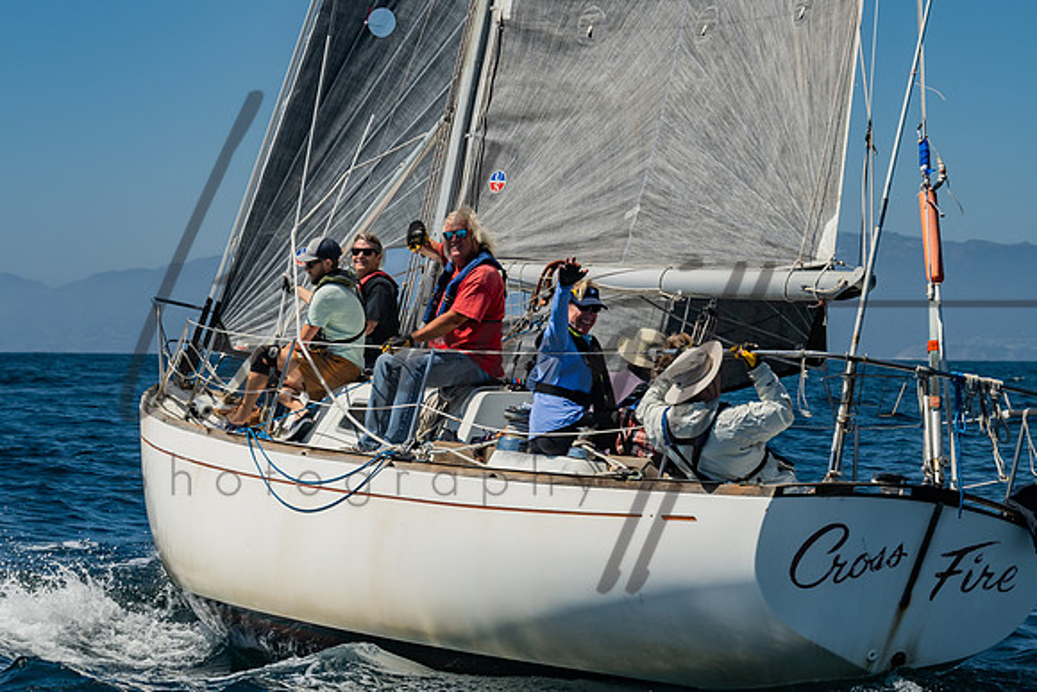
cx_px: 458
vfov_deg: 13.4
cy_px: 266
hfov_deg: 20.0
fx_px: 2936
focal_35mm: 102
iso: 160
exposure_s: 1/640
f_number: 6.3
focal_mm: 64
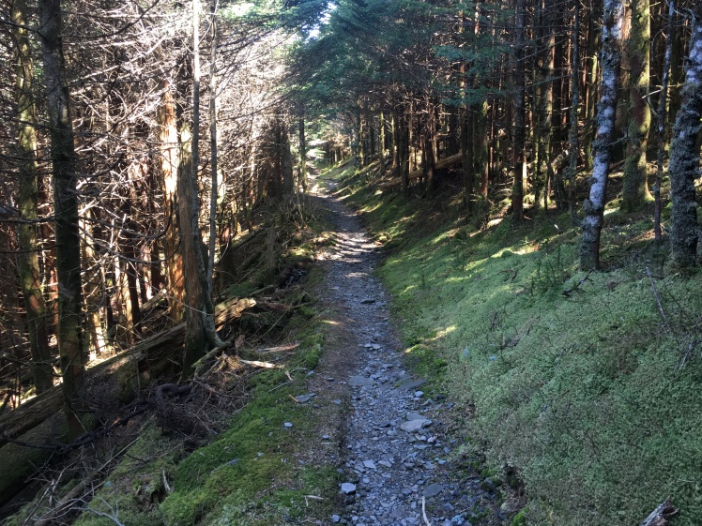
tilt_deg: -9.0
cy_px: 247
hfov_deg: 58.3
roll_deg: -0.2
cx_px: 365
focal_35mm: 31
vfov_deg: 45.4
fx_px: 629
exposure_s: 1/30
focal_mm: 4.15
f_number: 2.2
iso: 40
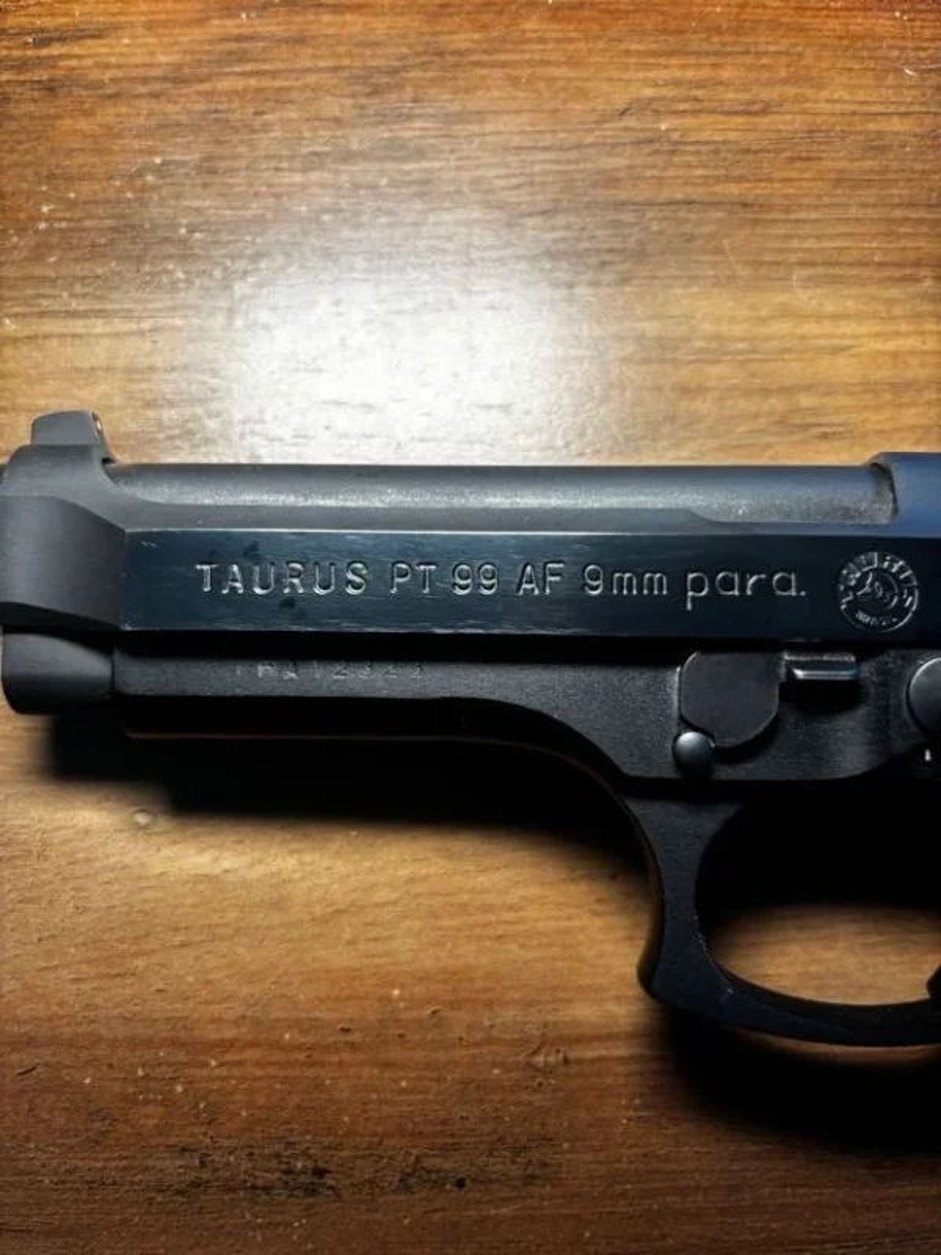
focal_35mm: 26
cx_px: 470
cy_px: 628
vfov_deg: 67.3
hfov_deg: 53.1
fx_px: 942
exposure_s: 1/120
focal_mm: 5.96
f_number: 1.6
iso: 100
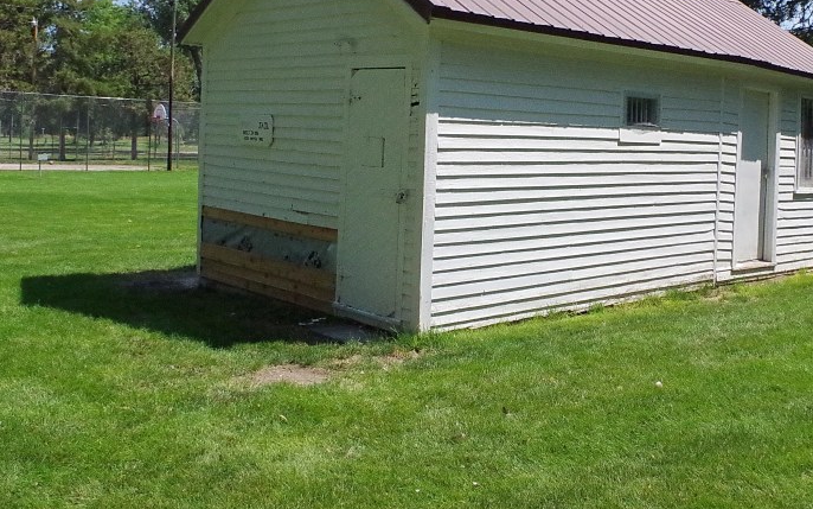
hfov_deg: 48.5
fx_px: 886
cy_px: 149
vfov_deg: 31.6
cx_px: 534
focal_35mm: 40
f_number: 11
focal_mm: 18
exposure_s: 1/4000
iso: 3200
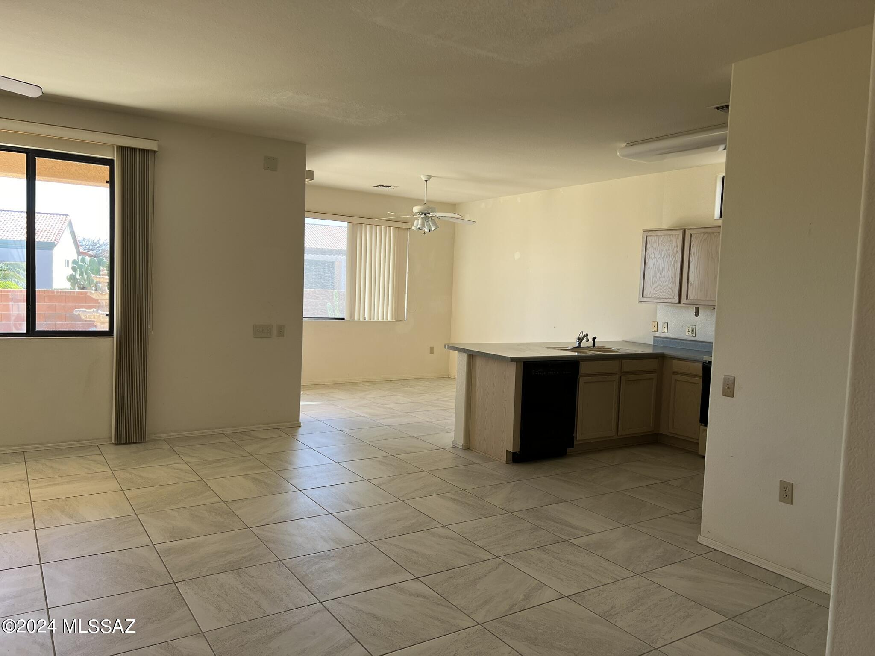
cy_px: 328
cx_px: 438
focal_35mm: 26
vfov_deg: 53.1
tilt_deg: -3.5
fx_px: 657
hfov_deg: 67.3
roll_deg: -2.6
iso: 32
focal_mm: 5.7
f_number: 1.5
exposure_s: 1/134
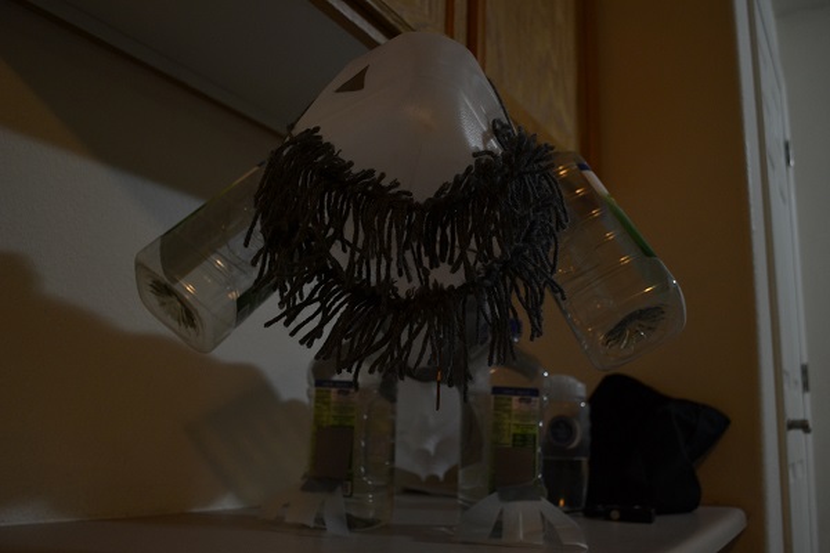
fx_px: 761
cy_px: 276
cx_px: 415
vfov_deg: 40.0
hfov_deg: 57.2
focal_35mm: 33
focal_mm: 22
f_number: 3.8
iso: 450
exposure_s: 1/30
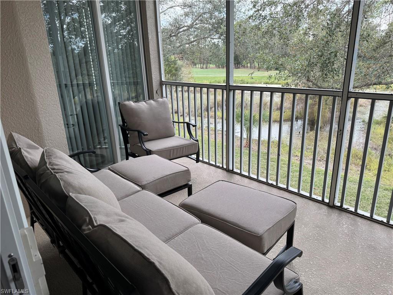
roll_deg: +2.3
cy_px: 148
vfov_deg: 56.8
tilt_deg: -18.3
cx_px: 196
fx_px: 272
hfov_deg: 71.6
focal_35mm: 24
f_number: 1.78
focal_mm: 6.86
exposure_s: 1/154
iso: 64
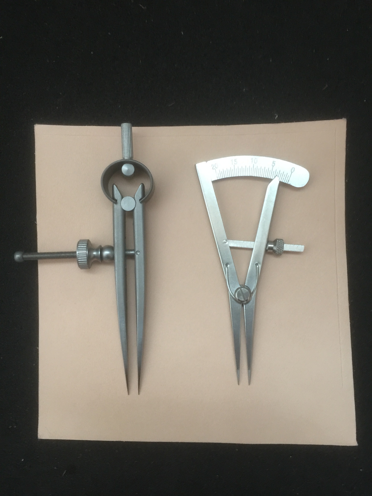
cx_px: 186
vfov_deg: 61.7
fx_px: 415
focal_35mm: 29
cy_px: 248
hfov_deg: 48.2
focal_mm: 4.15
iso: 125
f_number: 2.2
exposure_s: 1/10
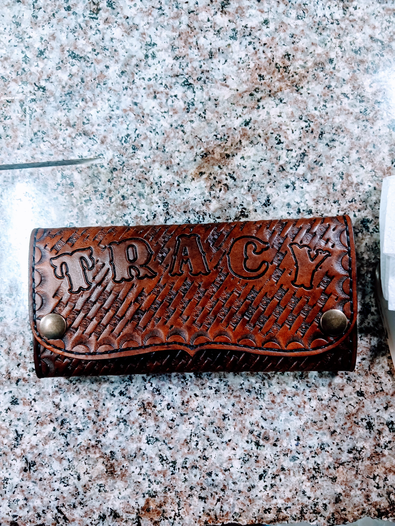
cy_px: 263
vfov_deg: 65.3
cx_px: 198
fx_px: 411
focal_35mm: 27
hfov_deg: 51.4
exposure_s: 1/30
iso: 160
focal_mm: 4
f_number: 1.8
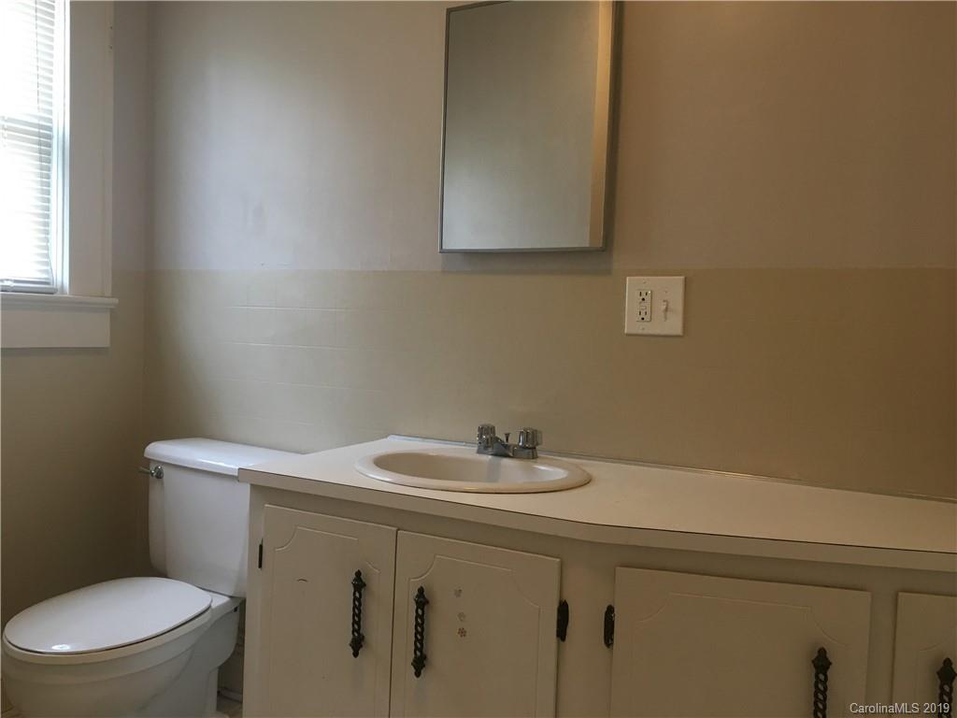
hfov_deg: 61.7
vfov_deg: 48.2
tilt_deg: -2.1
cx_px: 478
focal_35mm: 29
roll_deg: -2.0
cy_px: 359
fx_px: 802
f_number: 2.2
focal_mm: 4.15
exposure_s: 1/30
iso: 80
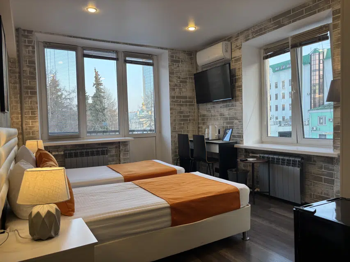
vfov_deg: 53.1
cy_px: 131
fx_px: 263
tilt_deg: -2.5
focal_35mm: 26
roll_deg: +1.3
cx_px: 175
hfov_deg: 67.3
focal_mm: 5.96
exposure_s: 1/100
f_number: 1.6
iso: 64
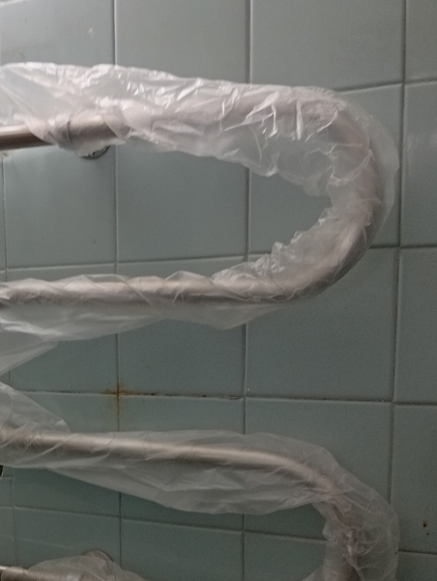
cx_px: 27
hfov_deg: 25.6
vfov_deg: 33.8
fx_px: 924
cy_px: 466
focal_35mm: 55
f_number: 1.8
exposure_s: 1/33.3
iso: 314
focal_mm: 3.98
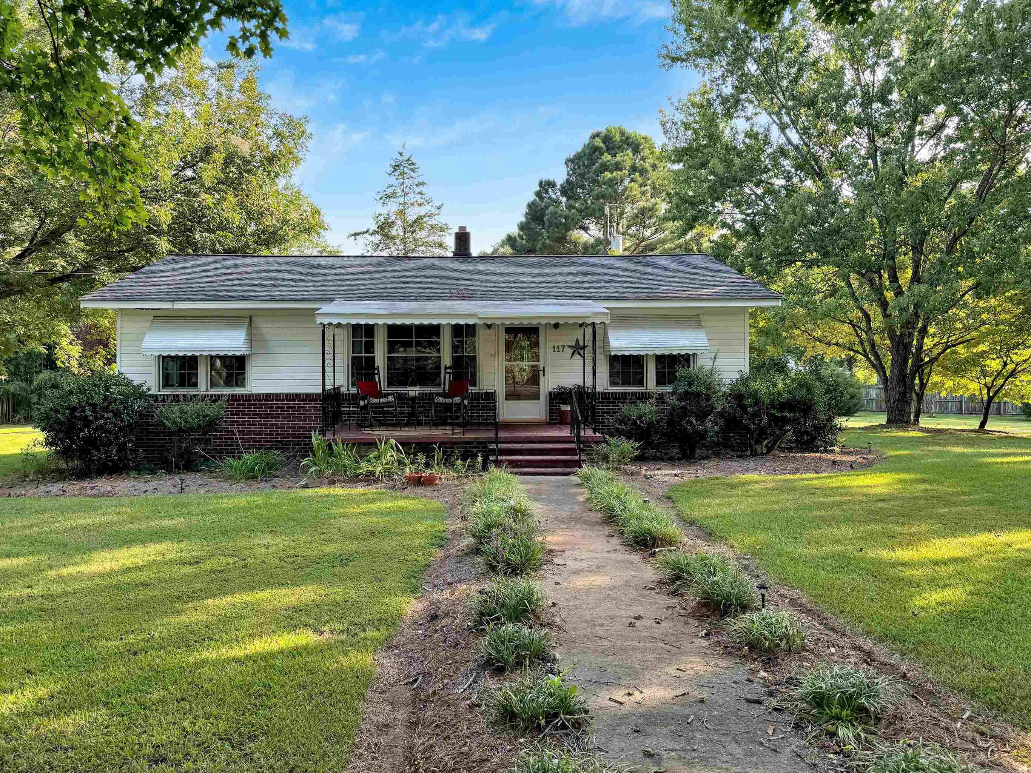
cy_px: 361
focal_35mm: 27
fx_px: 804
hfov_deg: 65.2
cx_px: 471
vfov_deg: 51.3
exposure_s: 1/600
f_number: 1.8
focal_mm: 6.76
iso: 80
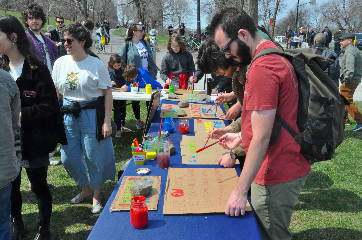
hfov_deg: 53.2
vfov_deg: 36.8
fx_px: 362
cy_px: 120
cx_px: 181
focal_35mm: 36
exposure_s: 1/250
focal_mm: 24
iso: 1000
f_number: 22
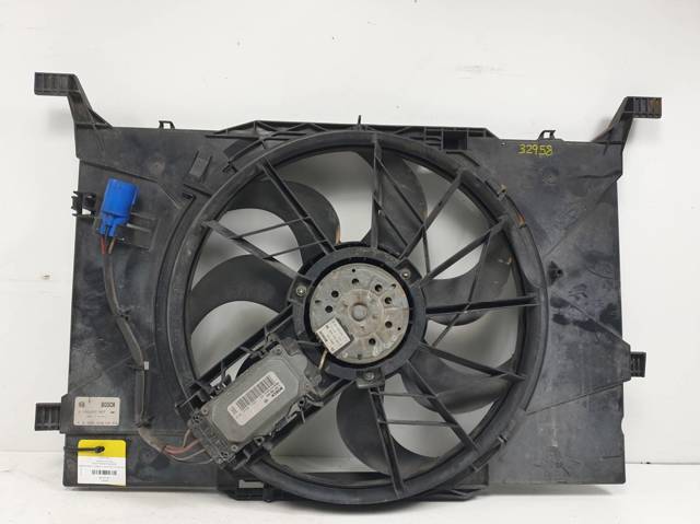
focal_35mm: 26
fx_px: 525
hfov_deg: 67.3
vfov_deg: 53.0
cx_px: 350
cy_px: 262
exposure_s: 1/267
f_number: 1.5
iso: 50
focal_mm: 4.3
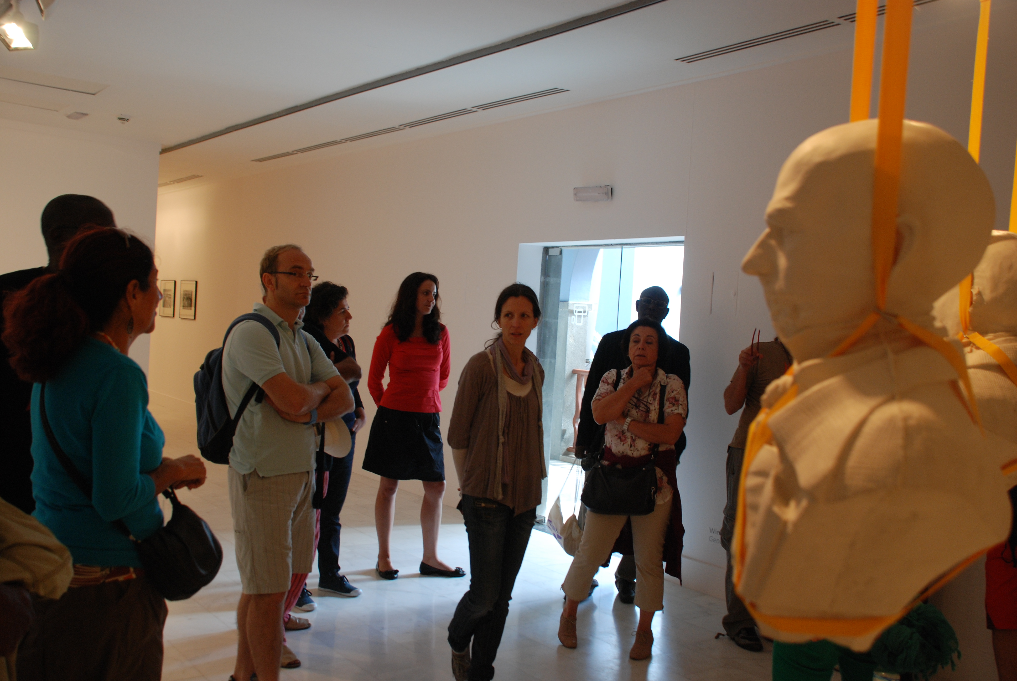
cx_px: 508
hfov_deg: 53.1
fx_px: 1018
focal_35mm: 36
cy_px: 340
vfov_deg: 37.0
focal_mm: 24
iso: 320
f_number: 4
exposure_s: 1/50
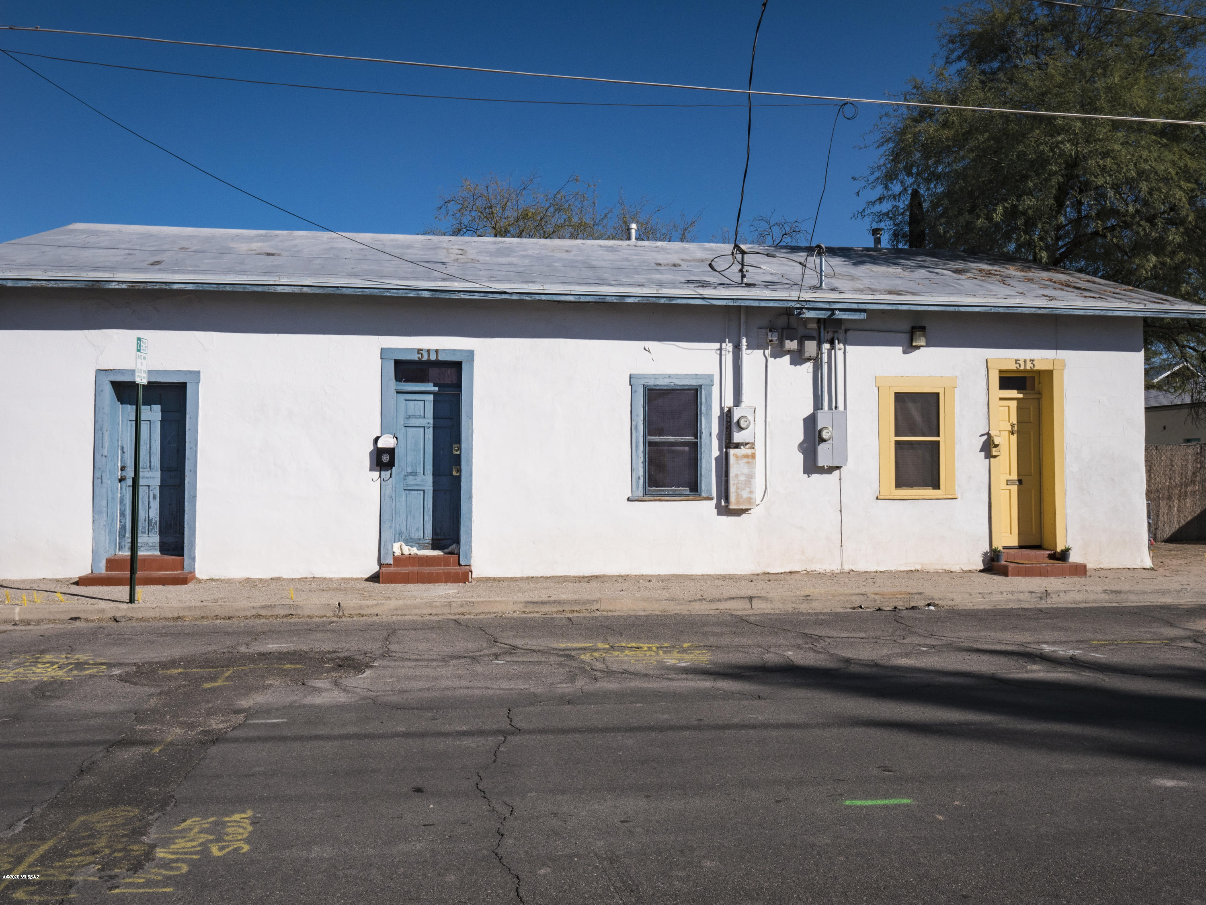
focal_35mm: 30
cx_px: 603
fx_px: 1045
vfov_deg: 46.8
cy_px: 452
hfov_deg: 60.0
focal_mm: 15
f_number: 10
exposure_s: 1/800
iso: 200
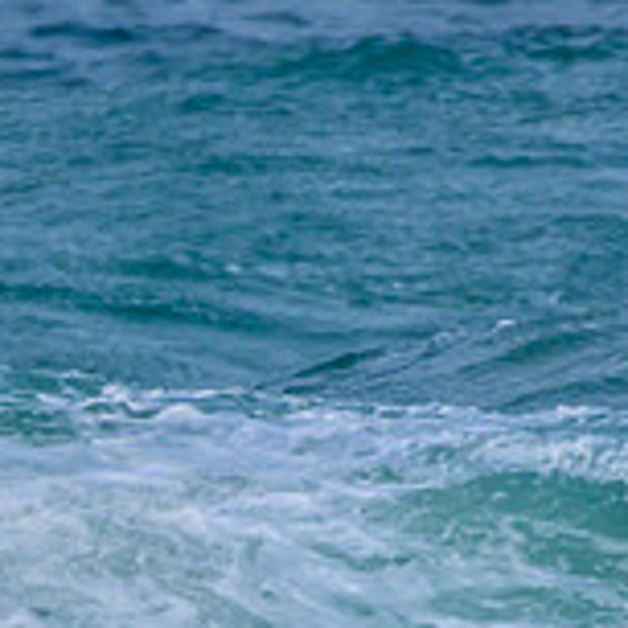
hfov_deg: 0.6
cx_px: -480
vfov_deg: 0.6
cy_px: 552
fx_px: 59441
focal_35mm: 2896
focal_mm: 900
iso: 900
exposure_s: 1/2500
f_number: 11
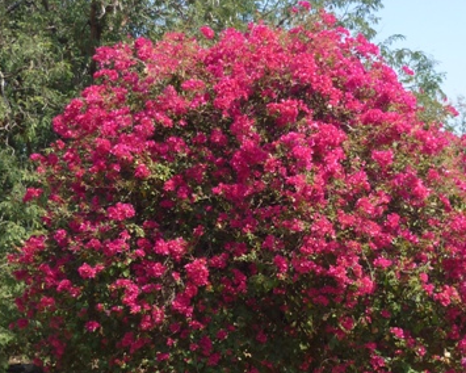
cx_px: 280
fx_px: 800
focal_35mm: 58
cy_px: 232
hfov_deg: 32.4
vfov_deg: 26.2
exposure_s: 1/640
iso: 80
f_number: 2.8
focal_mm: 5.5
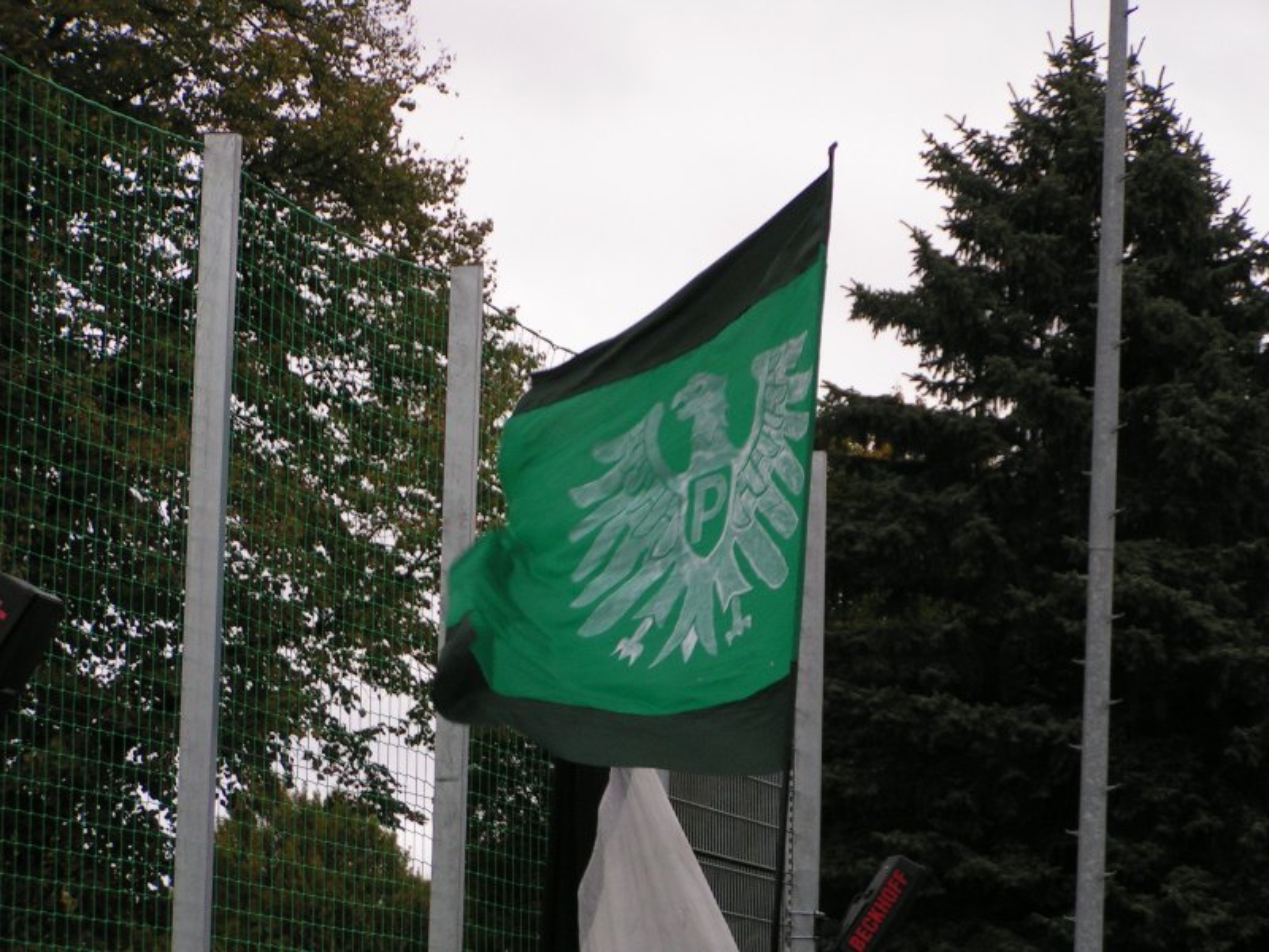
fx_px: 4802
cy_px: 476
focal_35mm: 131
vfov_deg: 11.3
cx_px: 634
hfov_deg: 15.1
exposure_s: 1/200
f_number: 3.5
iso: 100
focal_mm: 20
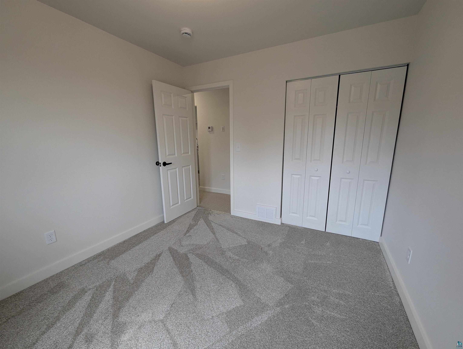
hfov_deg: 106.1
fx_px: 174
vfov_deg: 90.1
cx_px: 232
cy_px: 174
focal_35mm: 13
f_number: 2.2
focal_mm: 1.95
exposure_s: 1/120
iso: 135
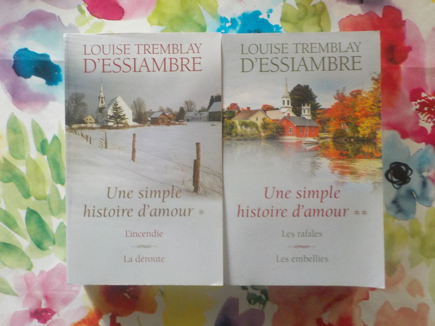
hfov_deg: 60.0
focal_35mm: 30
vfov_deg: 46.8
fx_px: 377
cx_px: 218
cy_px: 163
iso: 450
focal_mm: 4.1
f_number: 3.3
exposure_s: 1/8
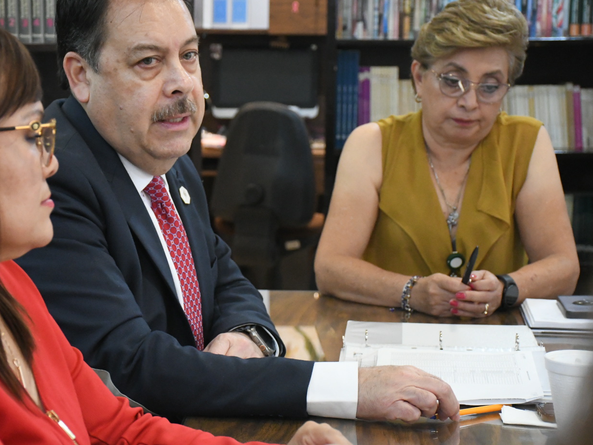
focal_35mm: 95
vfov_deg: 15.6
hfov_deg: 20.6
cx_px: 212
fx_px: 1627
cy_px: 195
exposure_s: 1/100
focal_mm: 50
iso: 6400
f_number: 5.6
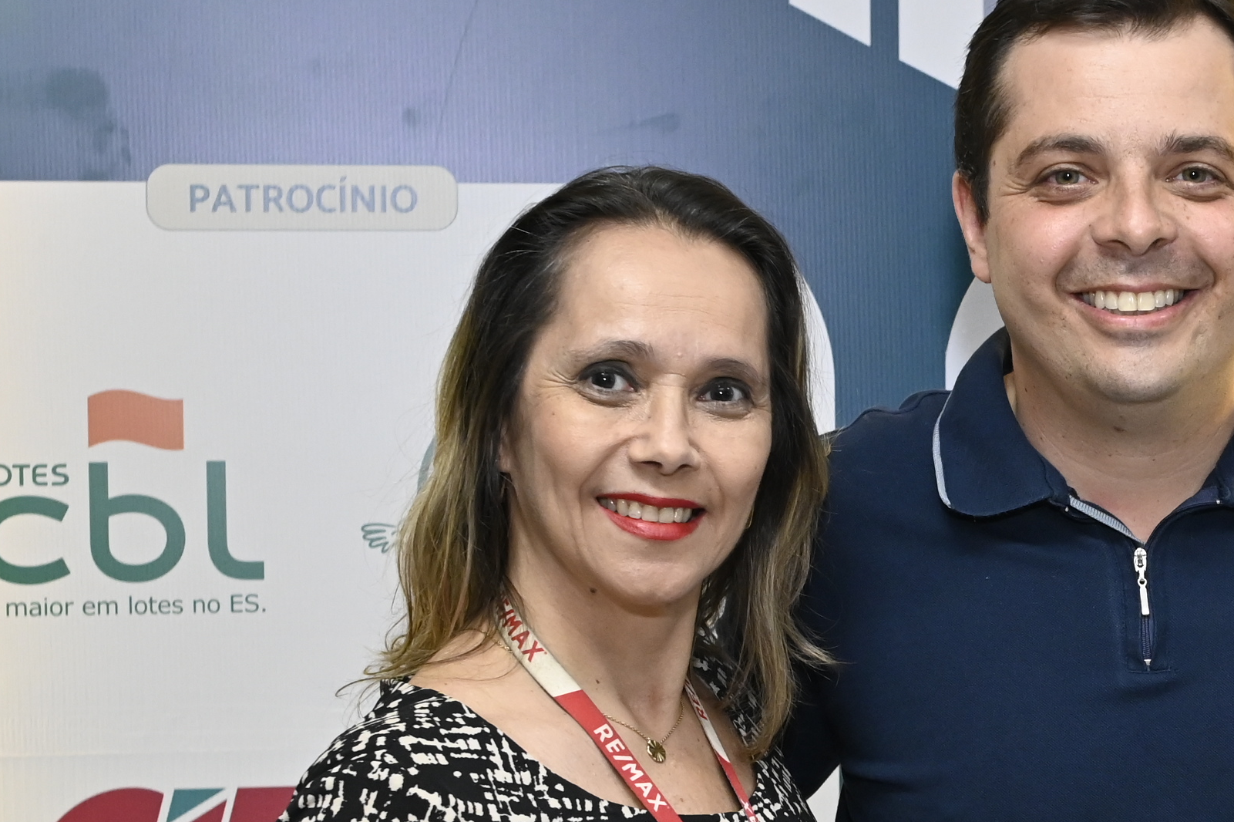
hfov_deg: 20.1
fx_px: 3392
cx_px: 1182
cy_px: 635
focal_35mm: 99
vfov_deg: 13.8
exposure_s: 1/125
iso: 2500
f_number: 4.5
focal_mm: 35
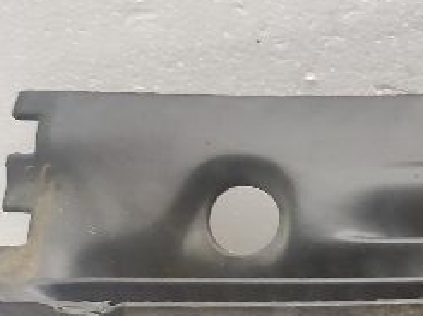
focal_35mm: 108
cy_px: 304
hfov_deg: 15.1
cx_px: 819
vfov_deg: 13.5
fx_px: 1319
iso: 250
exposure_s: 1/30
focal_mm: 4.77
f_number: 1.75
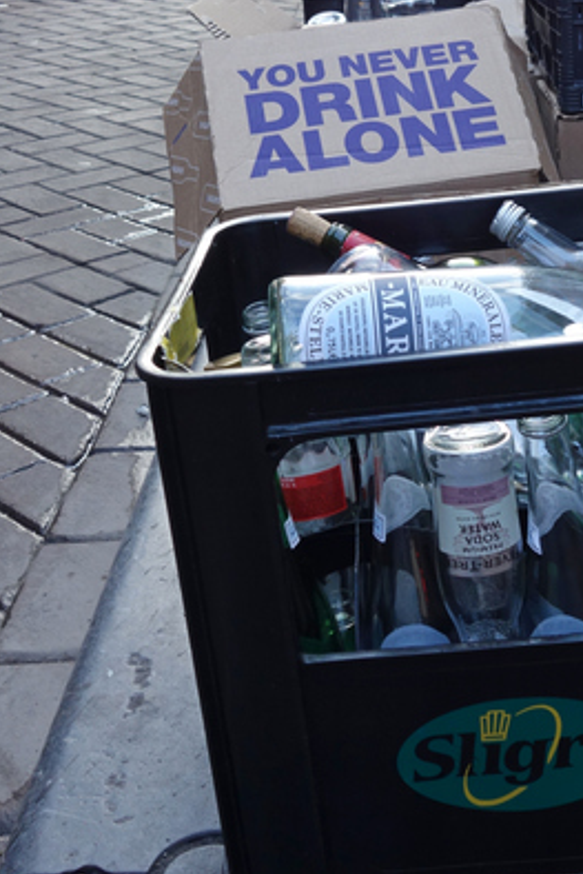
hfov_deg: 26.9
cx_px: 481
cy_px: 177
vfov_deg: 38.8
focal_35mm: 49
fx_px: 1189
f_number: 5
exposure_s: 1/50
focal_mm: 10.4
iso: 200
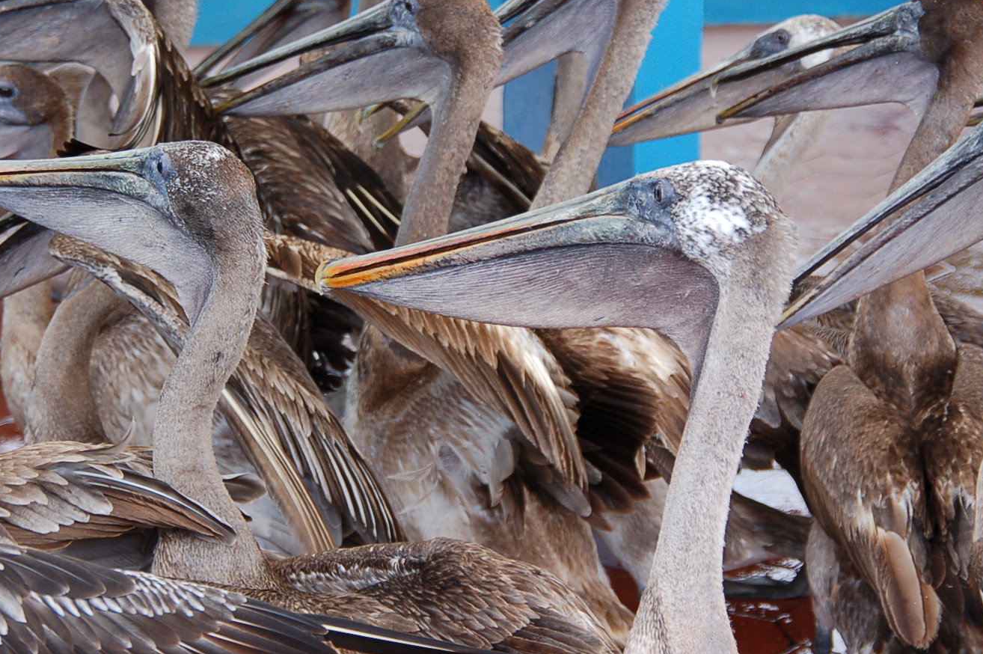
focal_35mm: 112
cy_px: 281
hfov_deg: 18.3
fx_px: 3044
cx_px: 455
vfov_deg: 12.3
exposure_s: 1/500
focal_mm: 65
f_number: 5.6
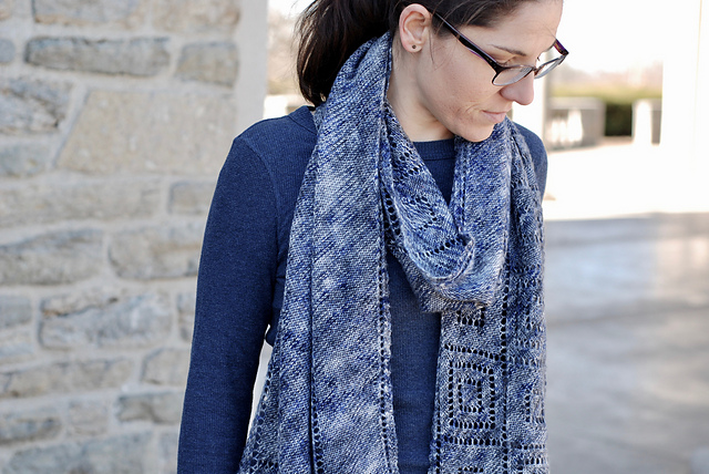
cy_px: 237
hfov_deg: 27.0
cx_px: 354
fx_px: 1478
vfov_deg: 18.2
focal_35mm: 75
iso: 200
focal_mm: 50
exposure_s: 1/320
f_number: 3.2
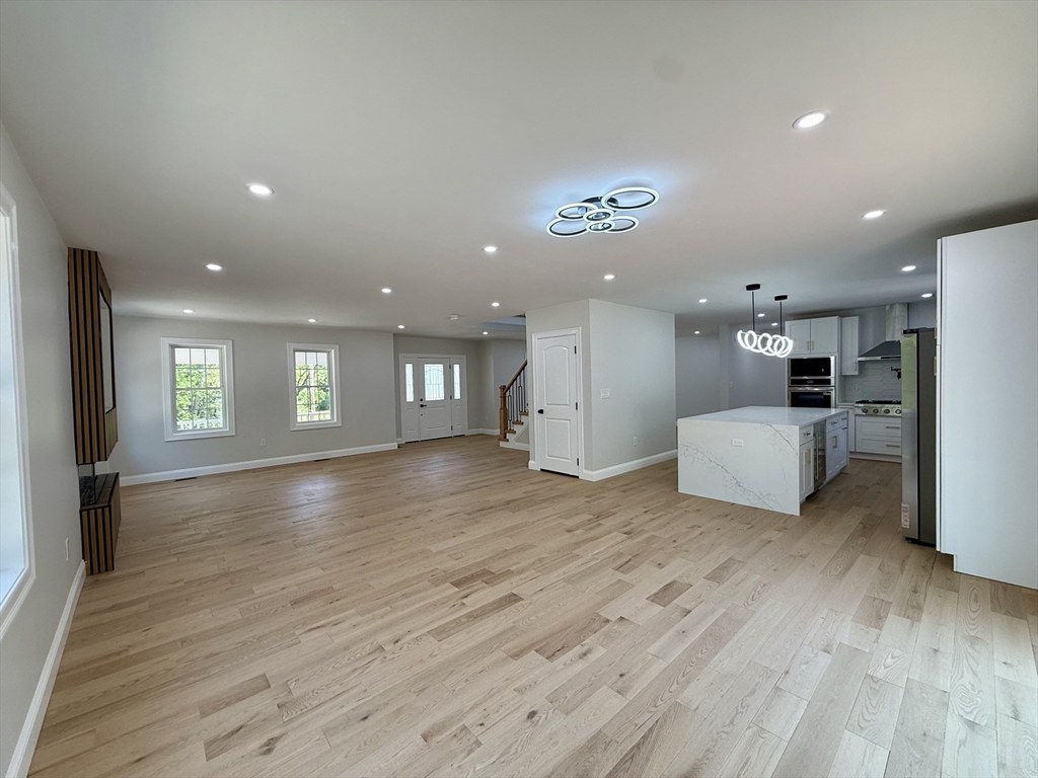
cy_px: 389
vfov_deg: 85.7
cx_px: 519
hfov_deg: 102.1
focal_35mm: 14
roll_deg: +0.8
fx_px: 420
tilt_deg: -0.6
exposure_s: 1/120
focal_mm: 2.22
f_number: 2.2
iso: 64
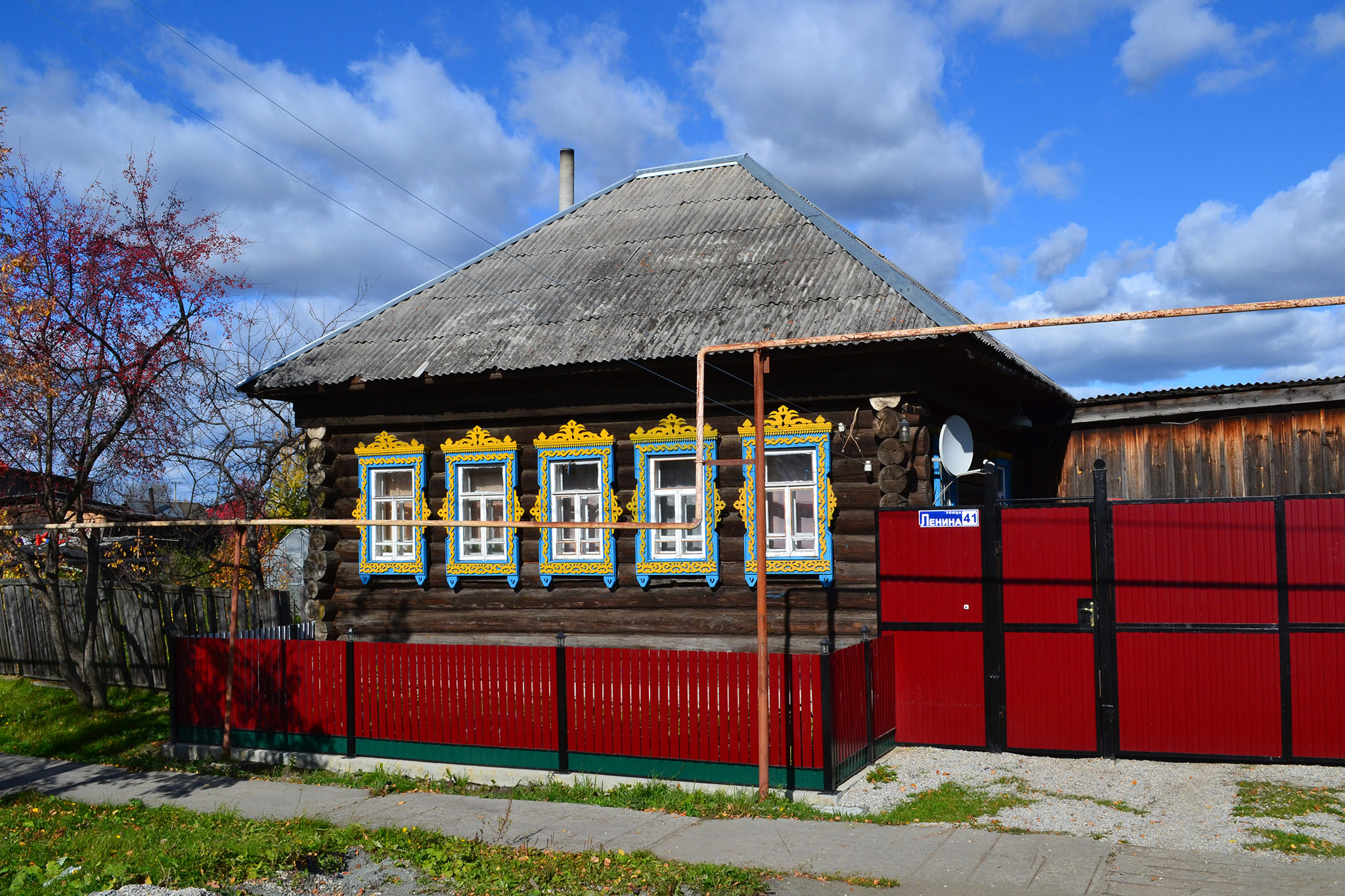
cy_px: 448
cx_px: 672
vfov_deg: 40.0
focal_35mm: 33
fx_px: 1233
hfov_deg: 57.2
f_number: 11
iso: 400
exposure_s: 1/500
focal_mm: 22
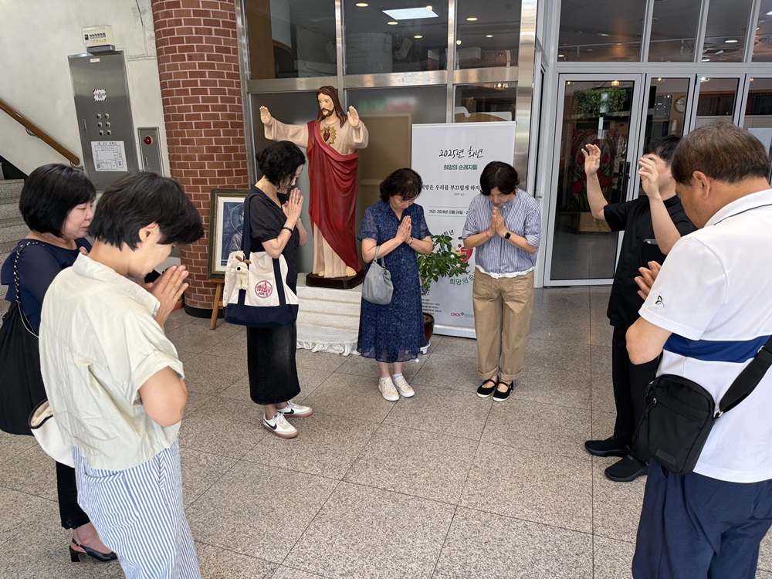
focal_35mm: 24
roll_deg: +0.6
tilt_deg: -16.3
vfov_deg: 56.8
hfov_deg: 71.6
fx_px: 535
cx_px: 386
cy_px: 290
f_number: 1.78
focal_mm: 6.76
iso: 125
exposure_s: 1/120
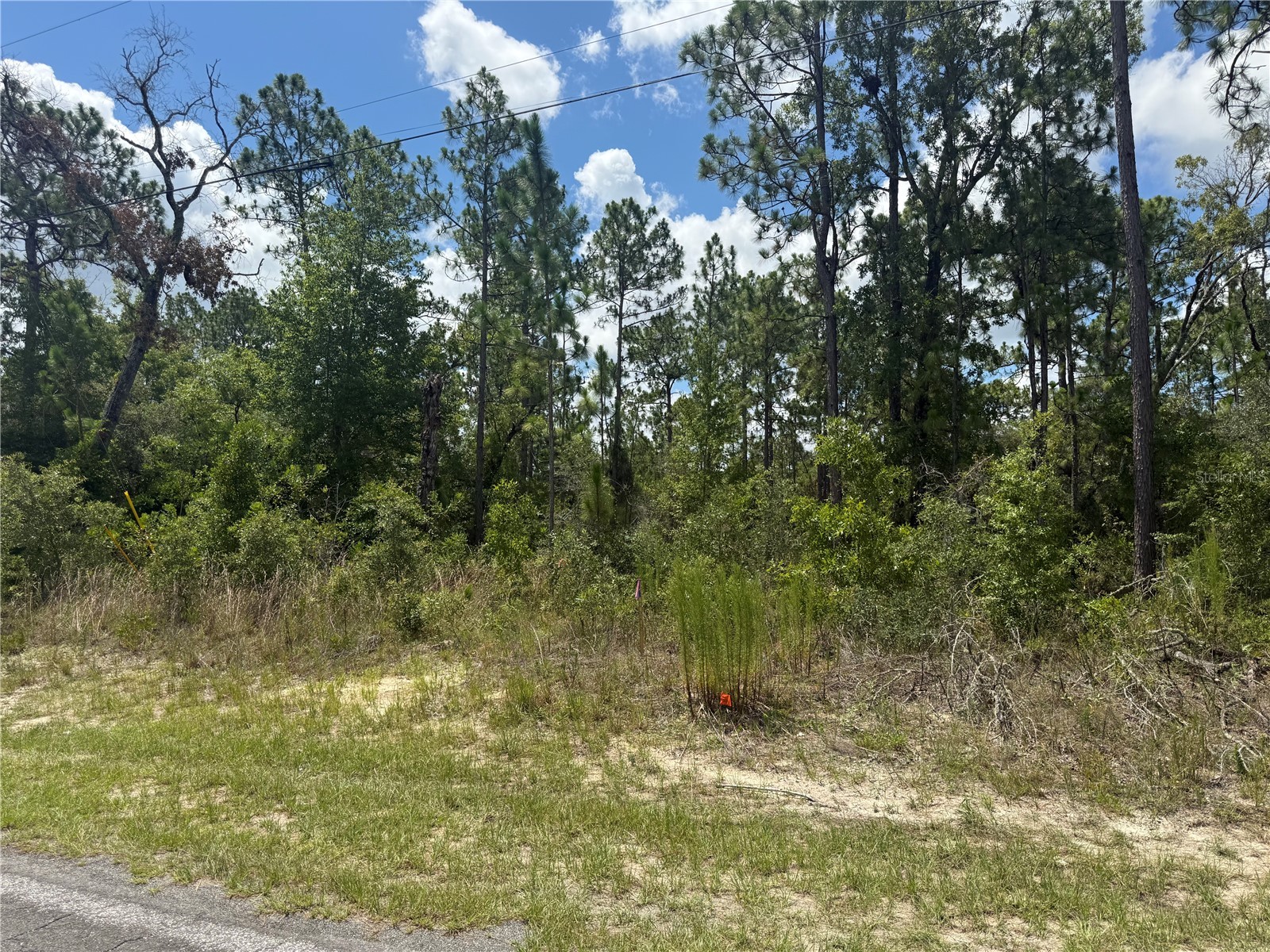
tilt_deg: +5.3
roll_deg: +0.1
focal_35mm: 24
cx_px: 635
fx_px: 881
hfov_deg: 71.6
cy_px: 476
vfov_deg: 56.8
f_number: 1.78
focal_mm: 6.76
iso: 80
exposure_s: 1/4405
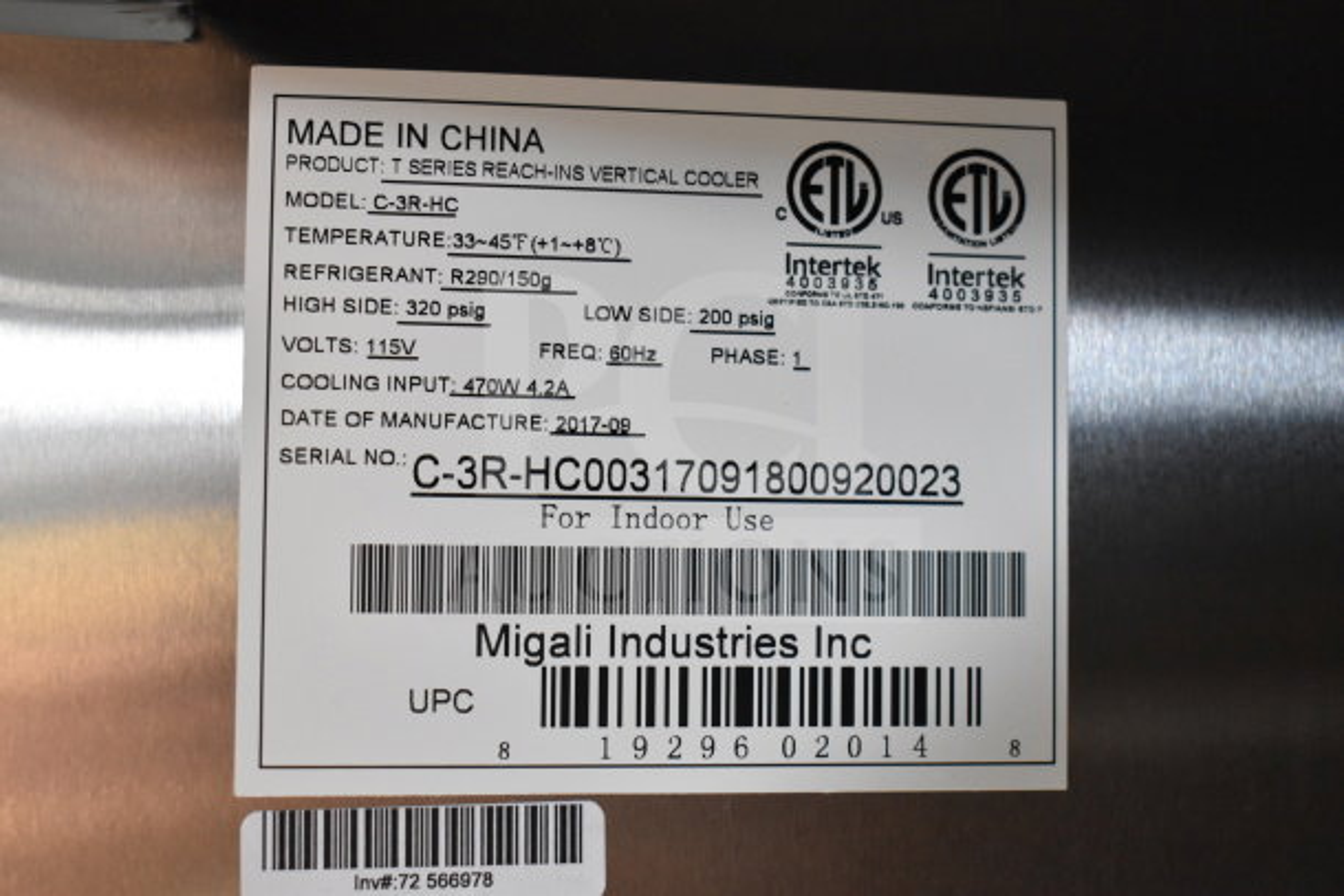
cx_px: 672
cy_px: 448
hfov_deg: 38.9
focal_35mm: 51
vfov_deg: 26.5
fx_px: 1904
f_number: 4.5
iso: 3200
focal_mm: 34
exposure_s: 1/50
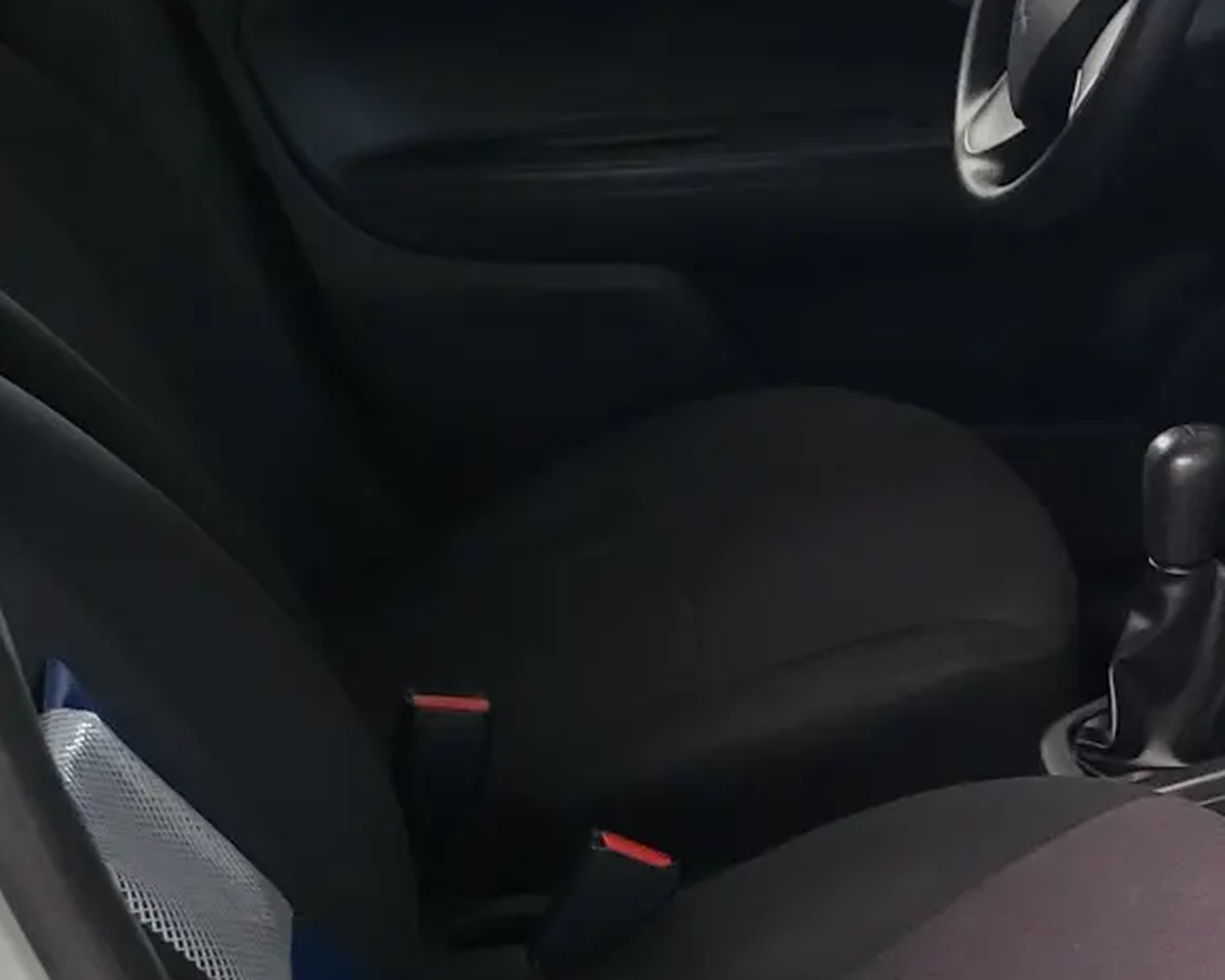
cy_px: 530
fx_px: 3045
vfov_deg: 18.3
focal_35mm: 84
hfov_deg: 21.6
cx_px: 1343
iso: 250
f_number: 1.8
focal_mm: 5.4
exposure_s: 1/50
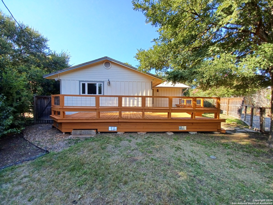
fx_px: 103
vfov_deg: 89.9
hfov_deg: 106.2
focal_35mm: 13
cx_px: 136
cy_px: 102
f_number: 2.2
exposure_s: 1/319
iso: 40
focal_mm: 1.42
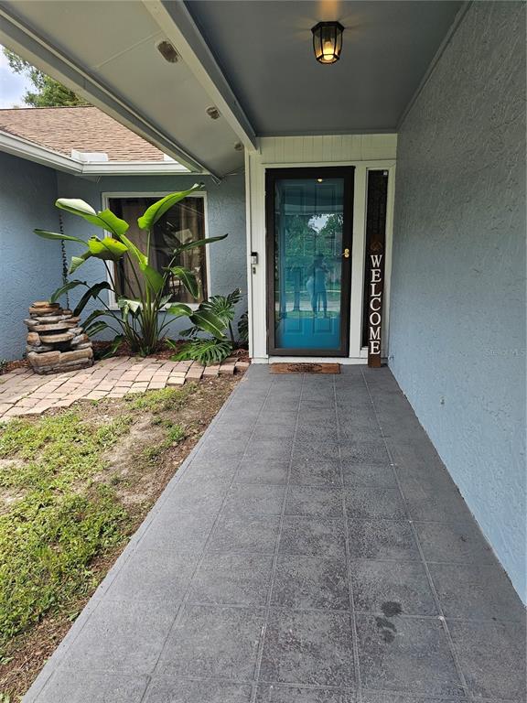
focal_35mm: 23
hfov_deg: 58.9
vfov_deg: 73.9
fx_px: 467
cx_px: 264
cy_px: 352
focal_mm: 6.3
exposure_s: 1/180
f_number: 1.7
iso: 16
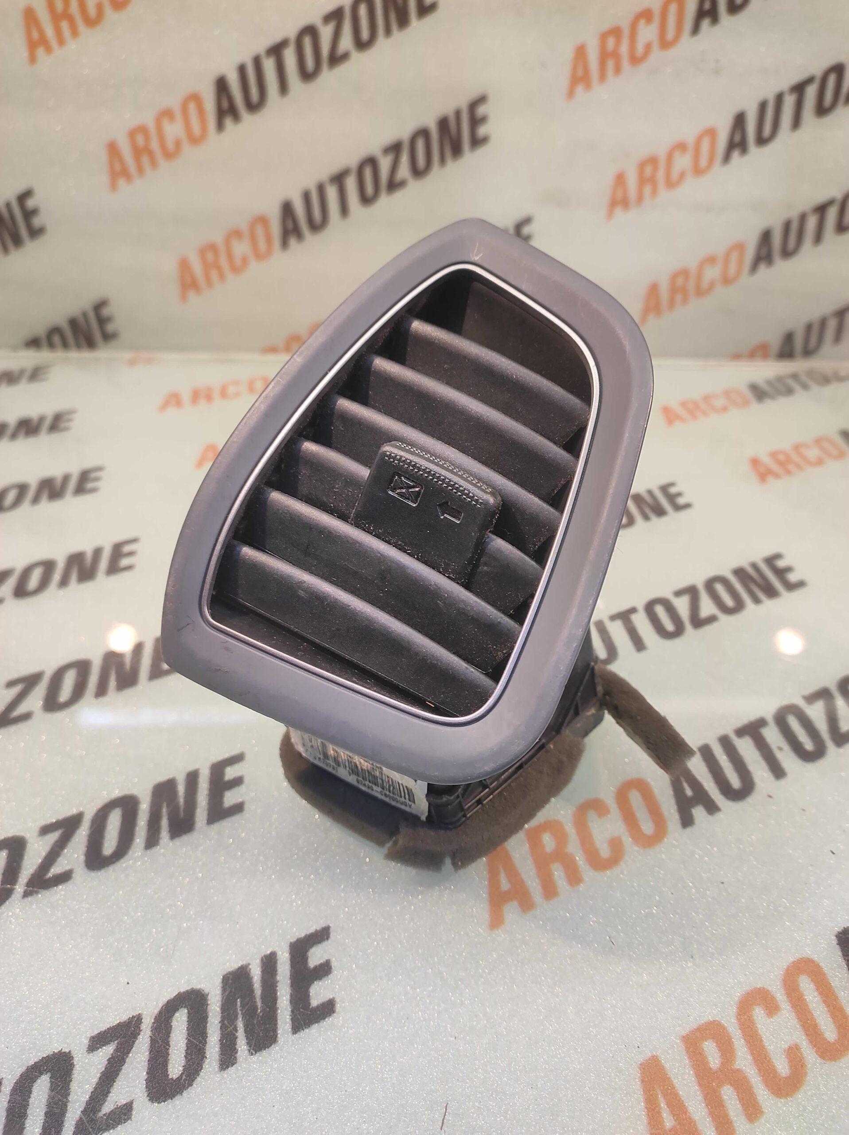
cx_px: 424
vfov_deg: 91.1
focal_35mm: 17
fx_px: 557
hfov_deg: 74.7
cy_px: 568
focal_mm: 4.74
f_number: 1.79
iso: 203
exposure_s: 1/33
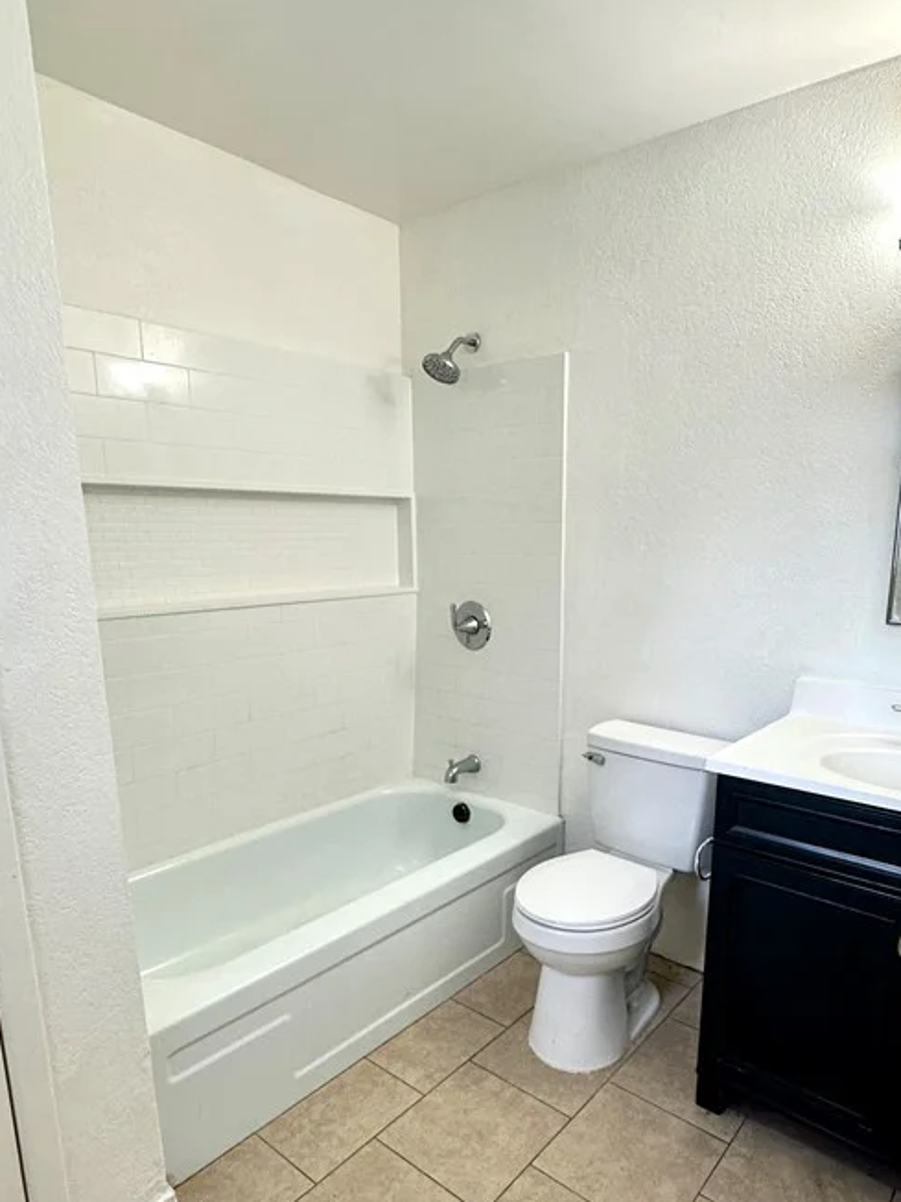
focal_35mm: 22
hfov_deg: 60.8
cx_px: 520
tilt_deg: -12.4
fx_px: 764
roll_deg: -0.4
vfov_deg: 75.9
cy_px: 691
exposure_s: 1/120
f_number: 2.2
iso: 160
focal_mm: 2.22
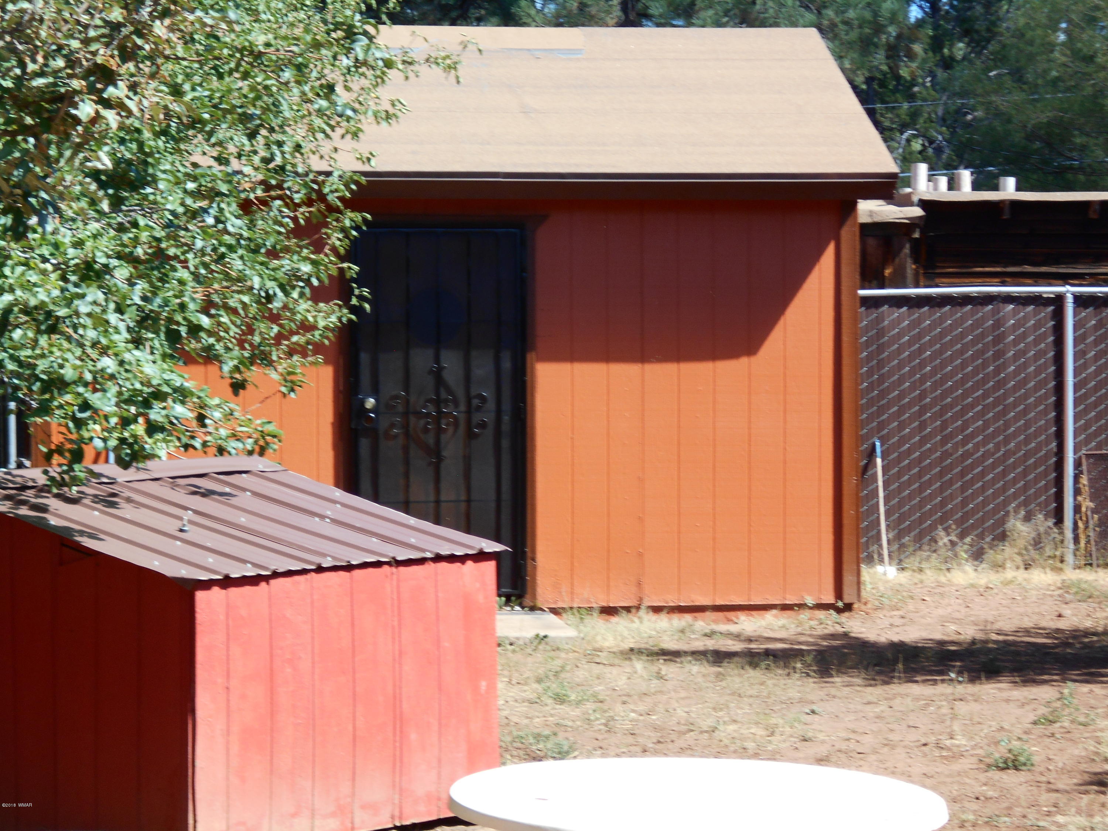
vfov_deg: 13.2
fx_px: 3585
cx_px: 554
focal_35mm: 112
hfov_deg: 17.6
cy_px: 416
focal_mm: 20.1
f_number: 6
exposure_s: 1/125
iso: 80
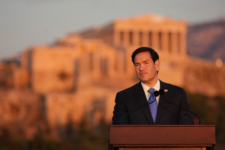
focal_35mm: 264
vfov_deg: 5.2
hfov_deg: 7.8
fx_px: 1650
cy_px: 75
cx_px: 112
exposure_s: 1/2500
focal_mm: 176
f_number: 3.2
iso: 1250
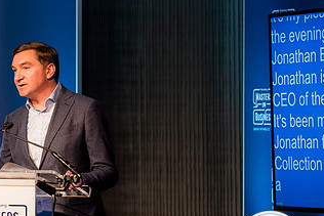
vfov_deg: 6.3
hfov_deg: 9.4
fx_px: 1972
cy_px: 110
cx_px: 42
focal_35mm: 219
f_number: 2.8
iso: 2000
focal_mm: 116
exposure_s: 1/160
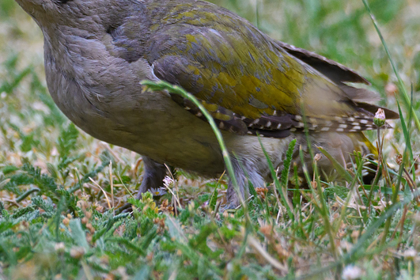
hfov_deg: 1.0
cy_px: 106
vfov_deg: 0.7
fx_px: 23728
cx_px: 116
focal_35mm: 2034
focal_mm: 600
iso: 560
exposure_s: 1/400
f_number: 7.1
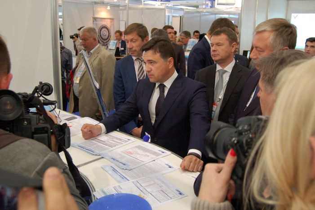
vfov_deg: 39.9
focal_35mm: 33
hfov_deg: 57.3
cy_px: 105
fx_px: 288
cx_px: 158
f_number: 4.5
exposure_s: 1/60
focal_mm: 22
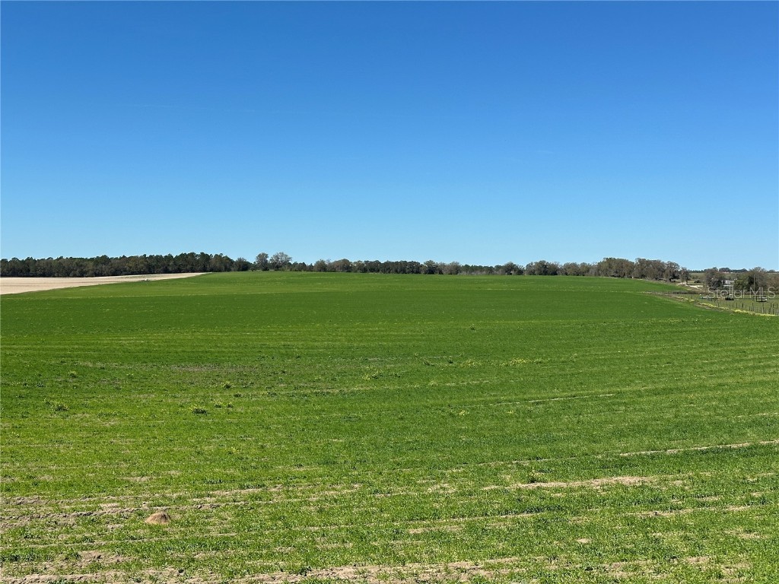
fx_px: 1080
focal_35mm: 48
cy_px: 292
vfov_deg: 30.3
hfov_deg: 39.7
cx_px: 390
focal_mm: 6.86
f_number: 1.78
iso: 64
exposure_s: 1/5556
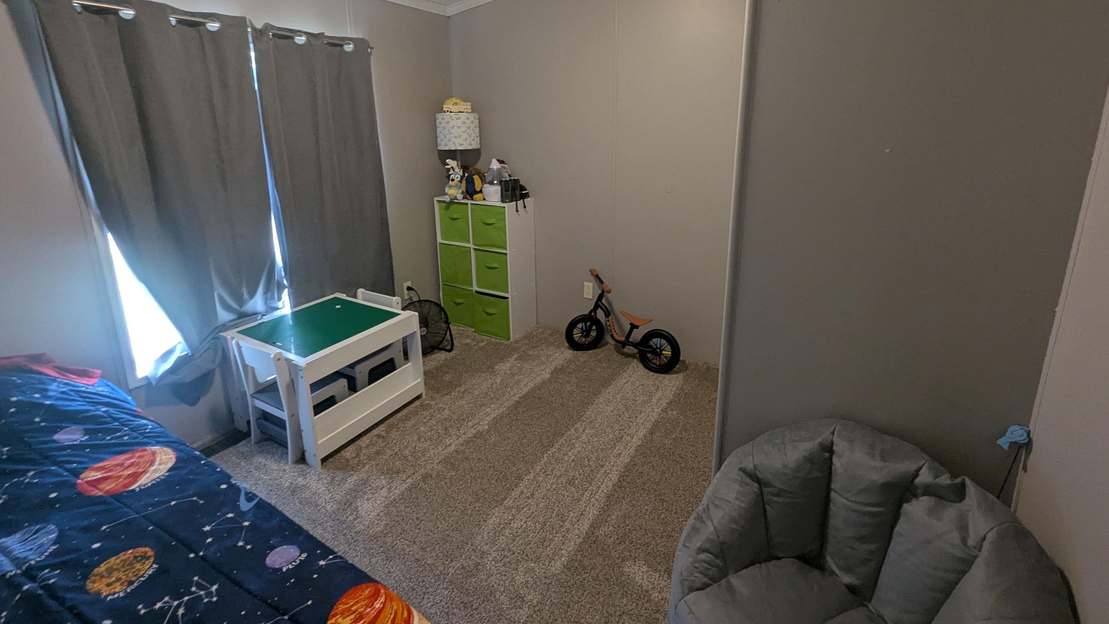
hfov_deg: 103.0
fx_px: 441
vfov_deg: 69.1
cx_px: 568
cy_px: 225
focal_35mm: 15
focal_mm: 1.95
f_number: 2.2
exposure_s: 1/40
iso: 173
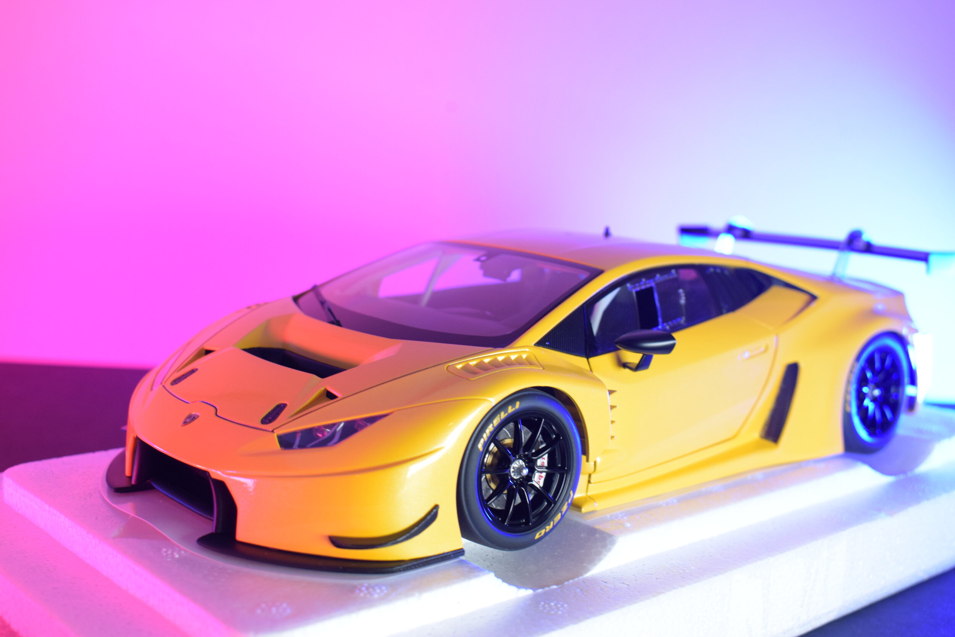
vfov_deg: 29.9
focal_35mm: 45
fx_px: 1194
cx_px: 478
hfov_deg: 43.6
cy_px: 318
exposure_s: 1/60
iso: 800
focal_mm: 30
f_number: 6.3
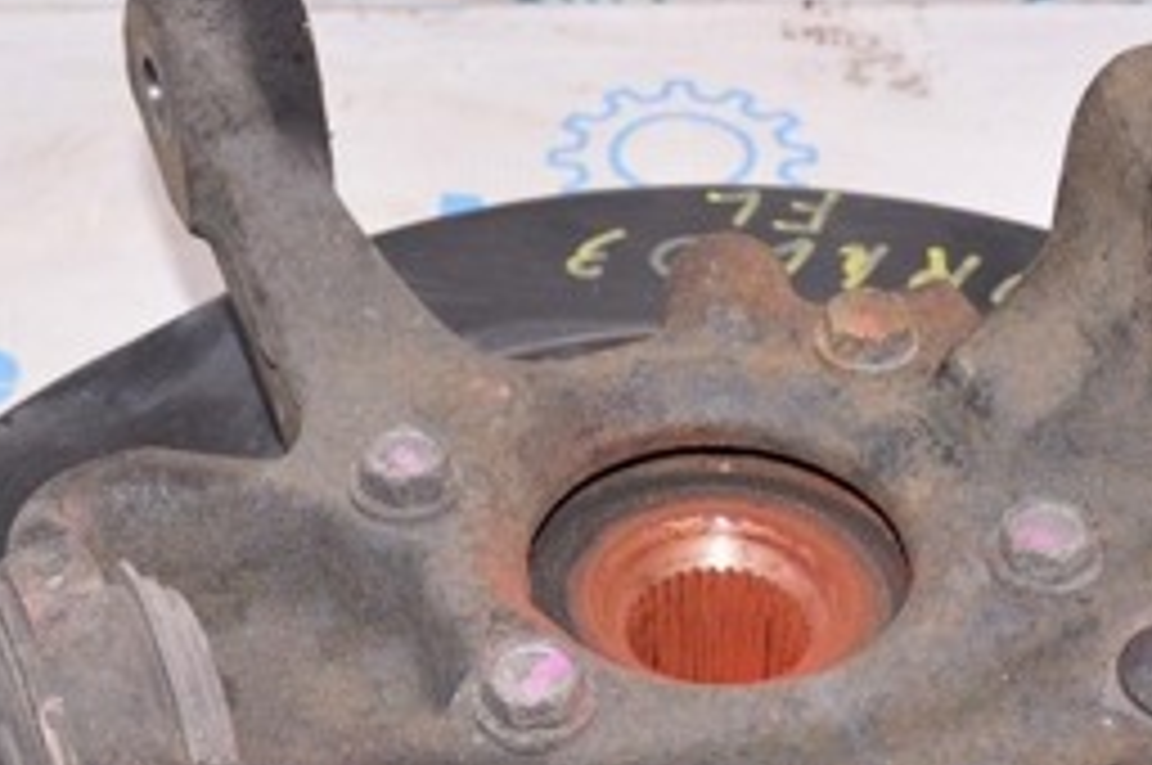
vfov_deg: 15.1
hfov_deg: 22.6
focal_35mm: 90
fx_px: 2876
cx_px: 603
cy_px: 425
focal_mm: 24
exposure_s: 1/160
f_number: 8
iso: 1600
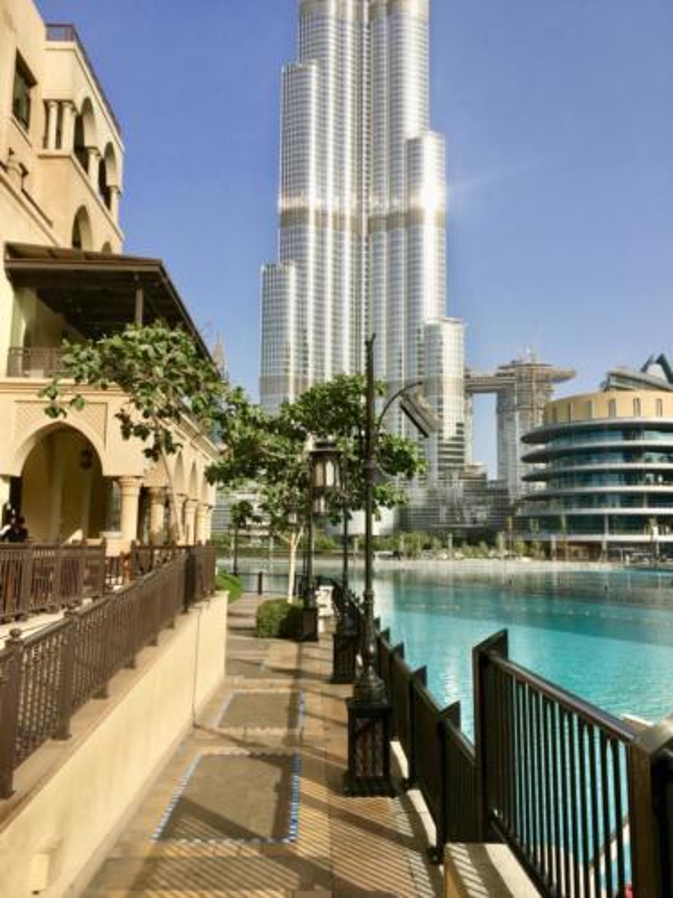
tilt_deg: +8.0
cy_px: 449
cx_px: 336
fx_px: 752
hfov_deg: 48.2
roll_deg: -0.1
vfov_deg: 61.7
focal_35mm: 29
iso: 25
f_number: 2.2
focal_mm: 4.15
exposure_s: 1/1603
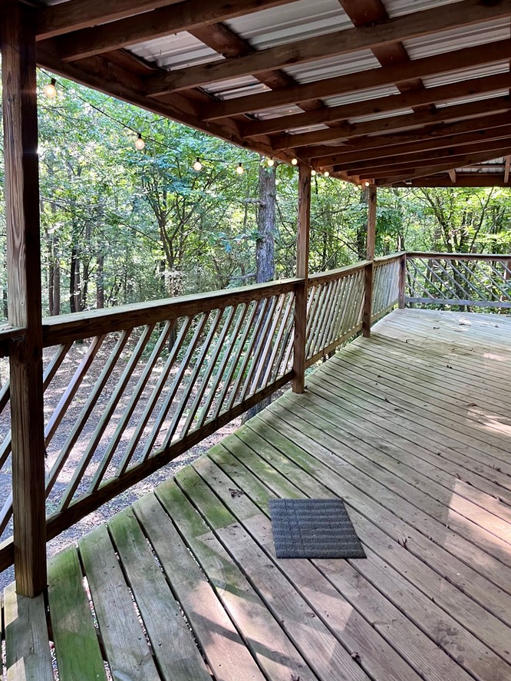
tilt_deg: -4.0
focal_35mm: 30
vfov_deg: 59.8
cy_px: 310
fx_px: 590
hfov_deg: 46.8
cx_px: 246
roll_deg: +1.4
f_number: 1.6
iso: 100
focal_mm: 5.1
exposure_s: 1/60
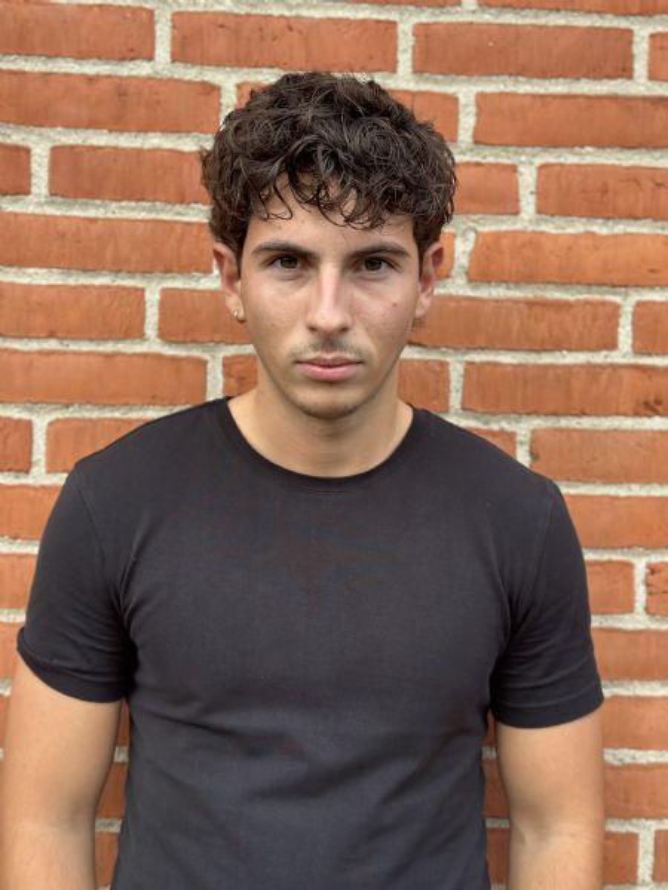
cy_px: 445
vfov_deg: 39.7
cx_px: 334
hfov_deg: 30.3
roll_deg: +0.6
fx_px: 1235
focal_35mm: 48
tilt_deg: +1.2
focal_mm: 6.86
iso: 80
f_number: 1.78
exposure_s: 1/719
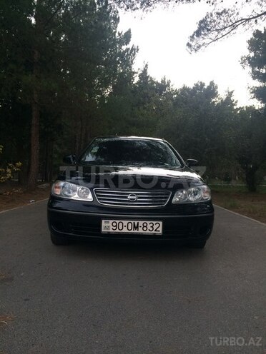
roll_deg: -1.1
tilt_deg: +0.1
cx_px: 133
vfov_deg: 61.7
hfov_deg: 48.2
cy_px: 177
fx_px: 297
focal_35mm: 29
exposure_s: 1/33
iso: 100
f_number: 2.2
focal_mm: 4.15
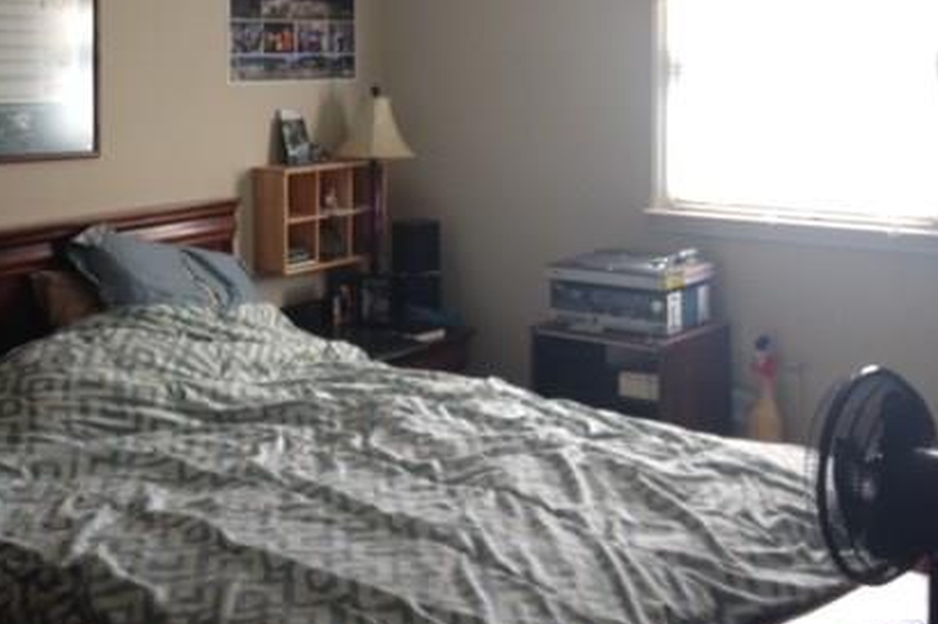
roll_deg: -0.1
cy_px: 142
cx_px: 355
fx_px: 1484
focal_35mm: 57
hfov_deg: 34.9
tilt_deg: -4.3
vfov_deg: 23.5
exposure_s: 1/24
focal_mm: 4.28
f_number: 2.4
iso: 50
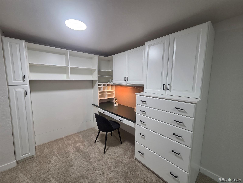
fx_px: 91
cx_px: 122
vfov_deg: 89.9
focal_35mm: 13
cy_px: 92
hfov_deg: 106.2
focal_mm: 2.2
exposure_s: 1/60
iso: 160
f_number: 2.2
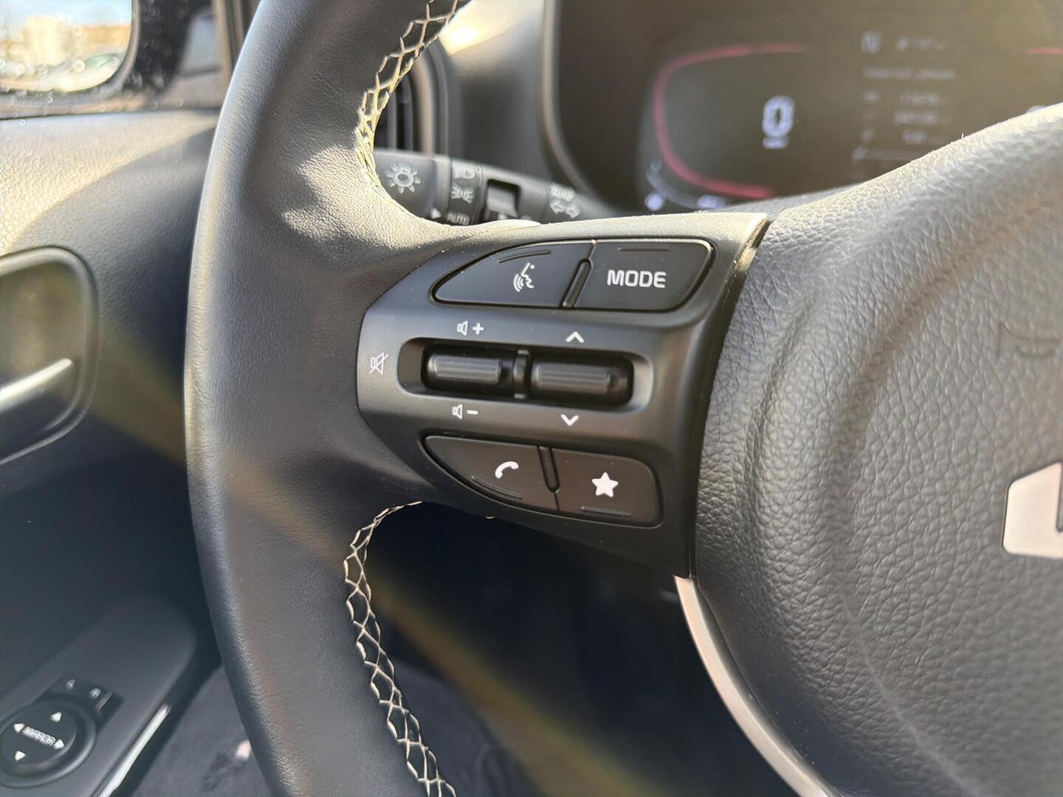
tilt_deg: -29.0
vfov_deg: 56.8
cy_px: 398
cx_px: 532
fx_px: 737
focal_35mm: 24
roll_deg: +3.2
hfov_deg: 71.6
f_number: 1.78
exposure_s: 1/197
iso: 125
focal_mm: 6.76
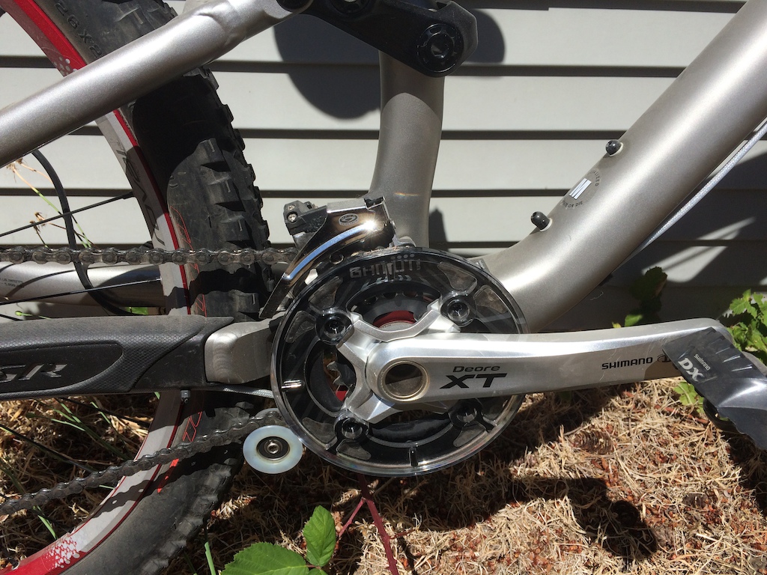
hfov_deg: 61.7
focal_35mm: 29
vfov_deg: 48.2
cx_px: 384
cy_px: 288
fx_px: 643
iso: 32
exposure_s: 1/2564
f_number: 2.2
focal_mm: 4.15
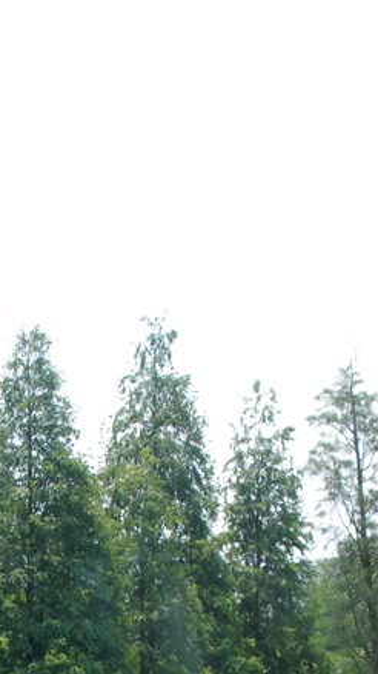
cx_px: -125
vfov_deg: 19.8
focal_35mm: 103
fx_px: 1837
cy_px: 748
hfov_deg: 11.4
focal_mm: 28
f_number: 7.1
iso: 400
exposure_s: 1/180
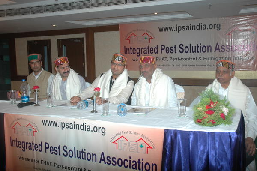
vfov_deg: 35.4
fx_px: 267
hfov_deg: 51.3
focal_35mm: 38
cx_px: 128
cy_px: 86
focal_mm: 25
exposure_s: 1/60
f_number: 4.5
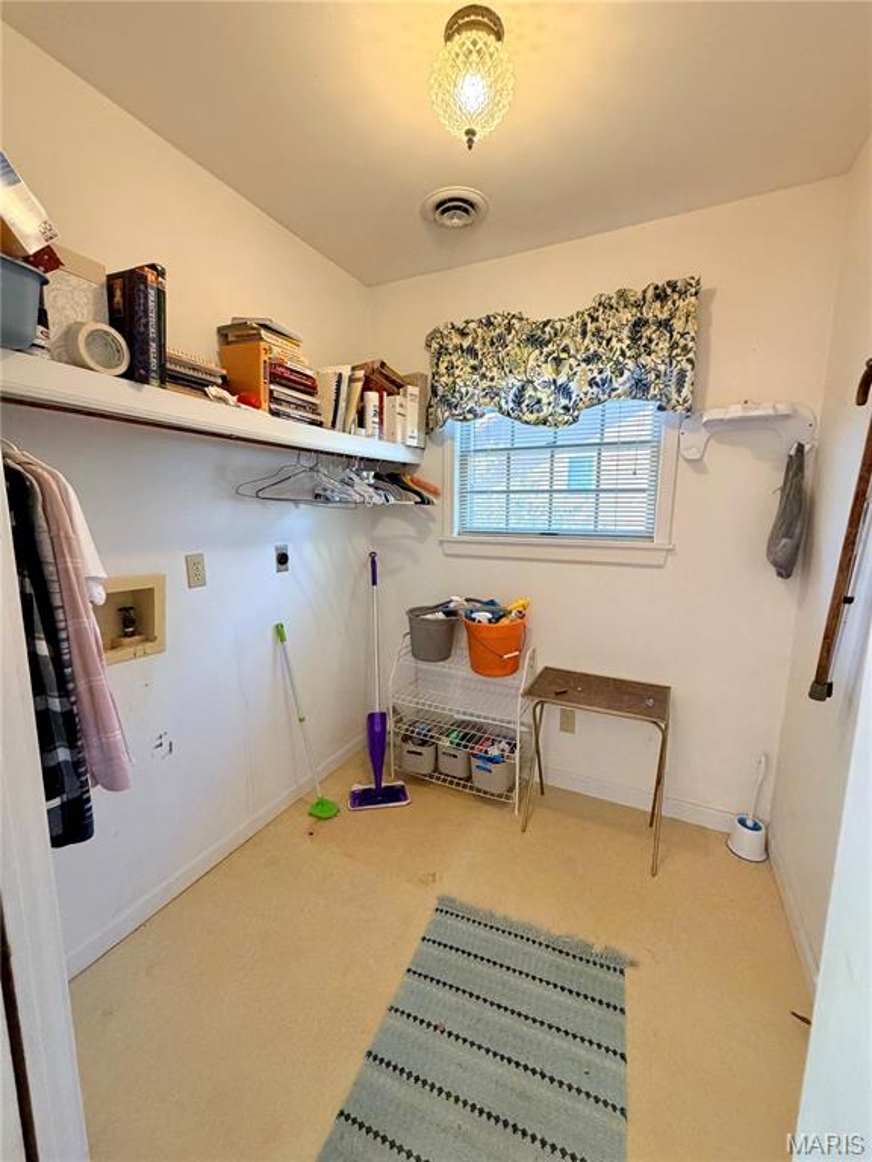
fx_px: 470
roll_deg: -0.4
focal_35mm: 14
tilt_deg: -8.9
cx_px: 436
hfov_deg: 85.7
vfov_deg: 102.1
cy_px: 581
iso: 500
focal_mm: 2.22
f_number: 2.2
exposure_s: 1/60
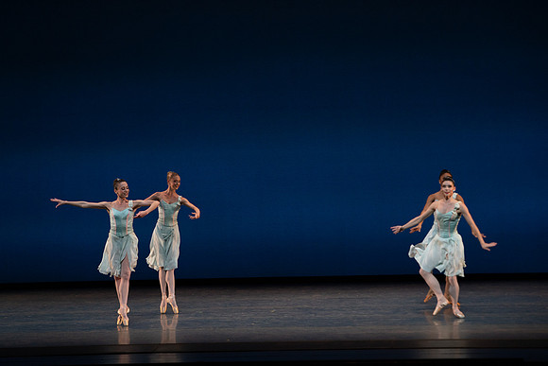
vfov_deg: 10.3
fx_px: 2025
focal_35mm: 133
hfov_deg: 15.4
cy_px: 183
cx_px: 274
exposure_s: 1/500
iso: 3200
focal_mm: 133
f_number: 8
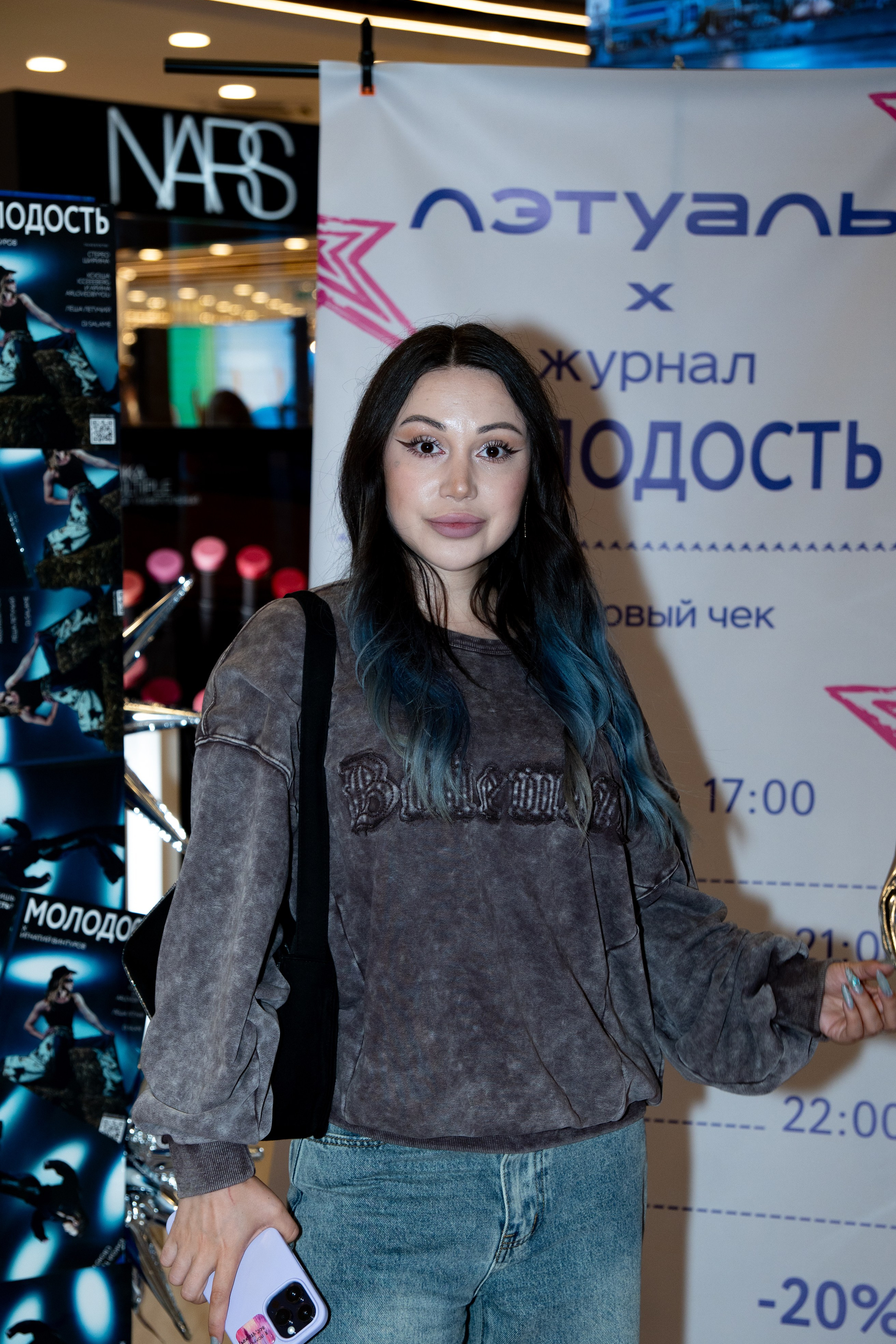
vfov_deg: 30.1
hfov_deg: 20.3
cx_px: 449
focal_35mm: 67
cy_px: 689
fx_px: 2502
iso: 400
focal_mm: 43
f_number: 3.5
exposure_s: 1/320
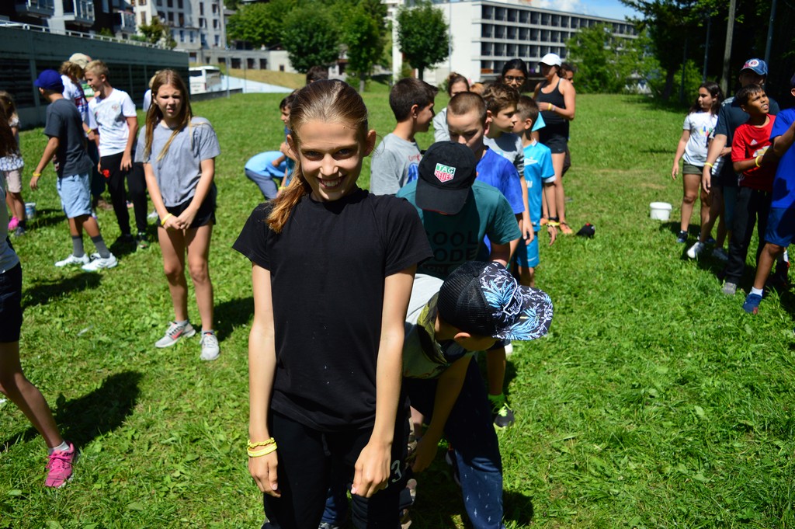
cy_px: 264
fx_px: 695
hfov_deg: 59.5
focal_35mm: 32
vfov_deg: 41.6
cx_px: 398
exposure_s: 1/1000
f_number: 3.8
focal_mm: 21
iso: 100
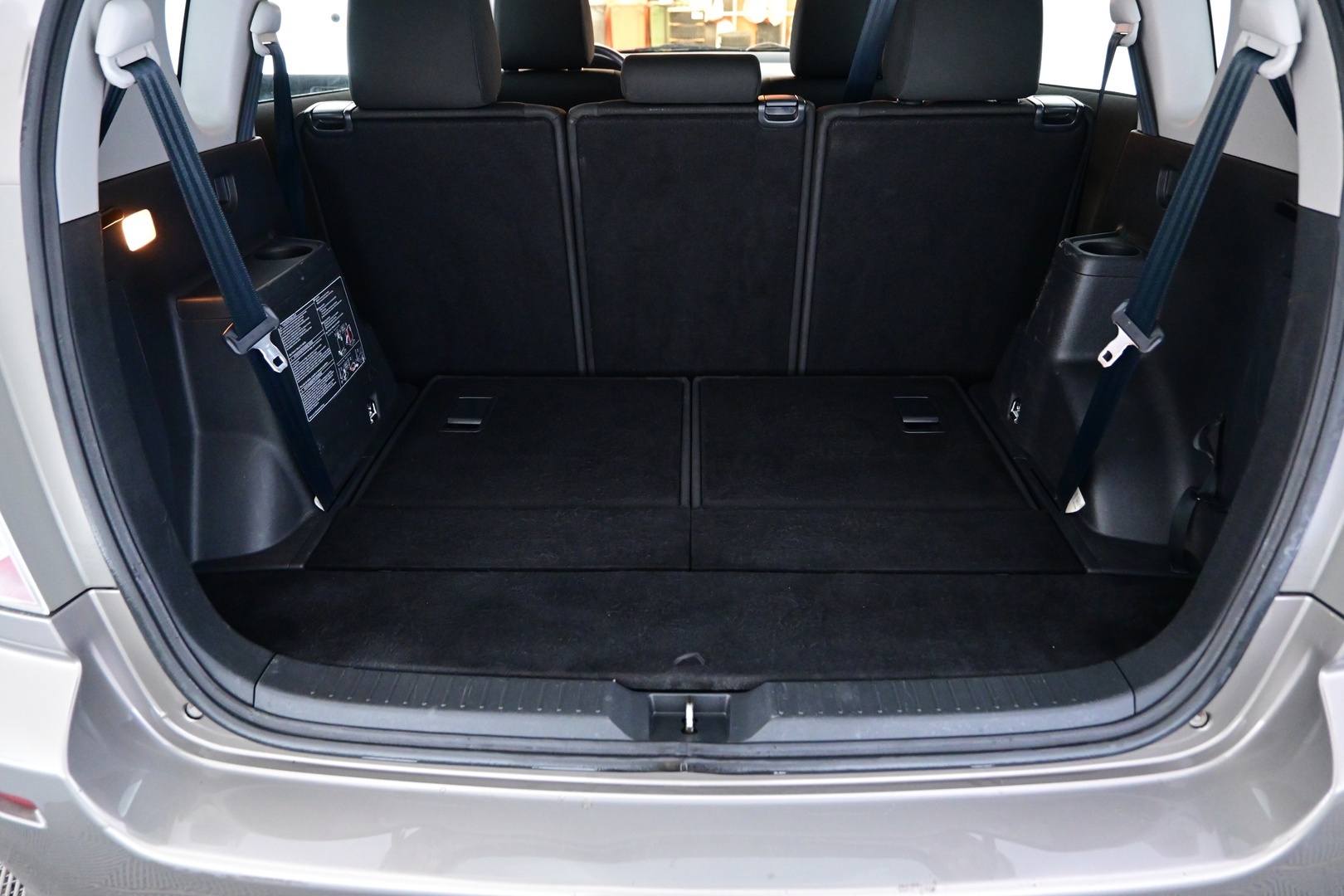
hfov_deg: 73.7
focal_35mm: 24
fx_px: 896
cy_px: 448
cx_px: 672
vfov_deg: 53.1
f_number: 3.5
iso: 3600
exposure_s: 1/25
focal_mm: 16
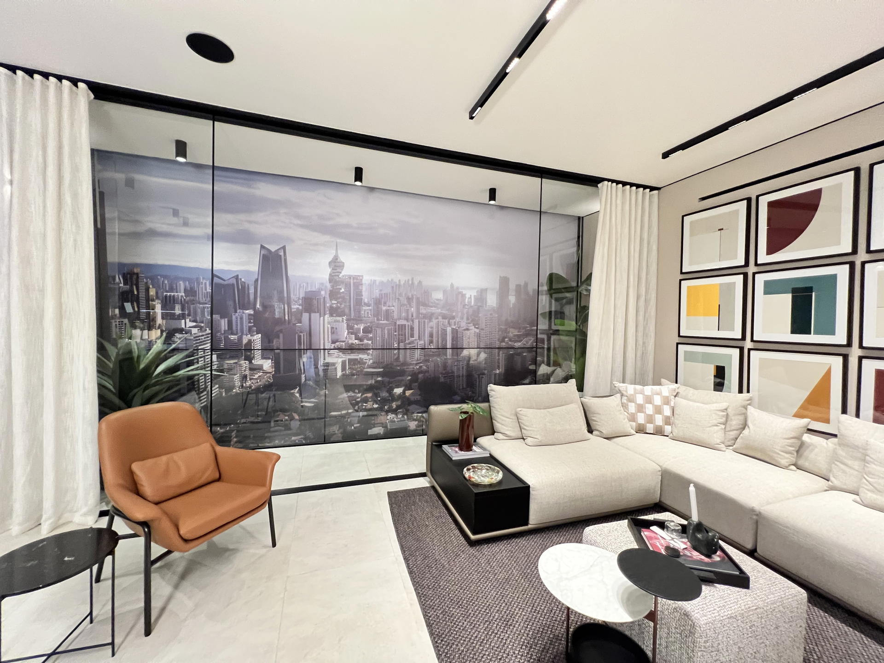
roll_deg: -1.8
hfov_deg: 106.2
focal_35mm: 13
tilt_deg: -1.7
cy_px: 332
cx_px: 442
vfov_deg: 89.9
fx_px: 332
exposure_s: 1/53
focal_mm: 1.57
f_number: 1.8
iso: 500
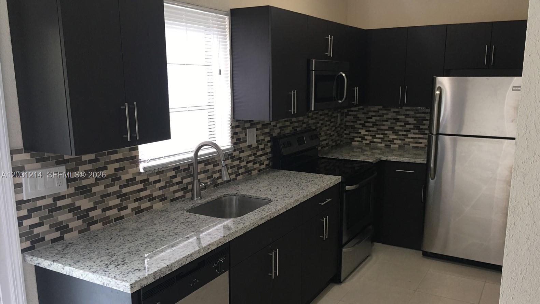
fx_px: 458
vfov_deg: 36.6
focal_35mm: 32
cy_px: 175
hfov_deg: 61.0
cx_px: 273
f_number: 2.2
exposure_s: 1/30
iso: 40
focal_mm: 4.15
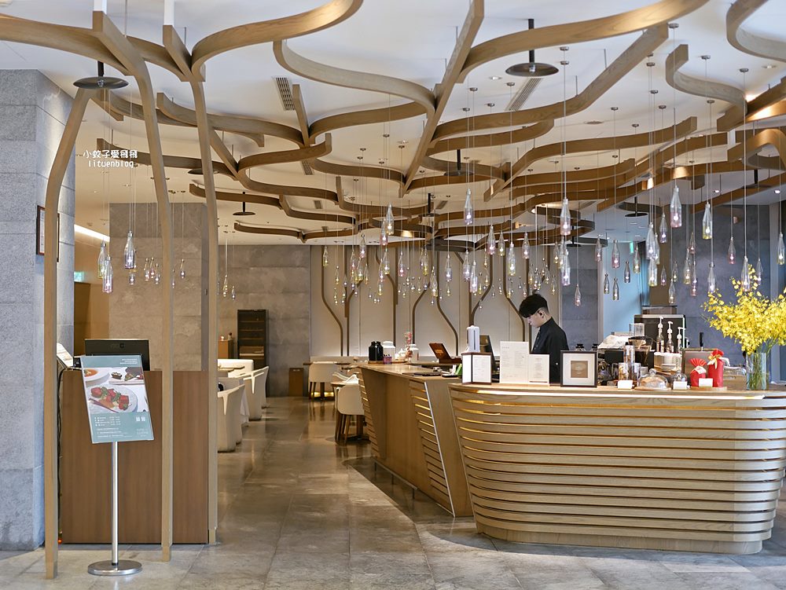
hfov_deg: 38.2
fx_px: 1136
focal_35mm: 50
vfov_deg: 29.1
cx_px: 393
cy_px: 295
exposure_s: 1/60
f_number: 1.8
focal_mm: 25
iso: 640
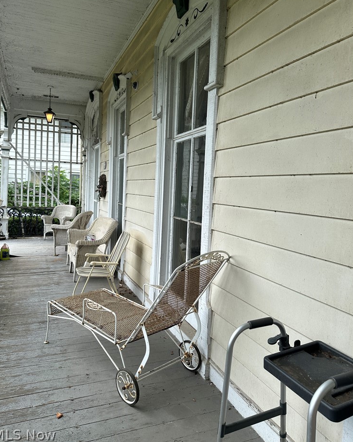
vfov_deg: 65.9
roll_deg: -3.1
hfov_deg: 54.9
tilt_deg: +0.4
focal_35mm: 26
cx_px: 173
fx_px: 340
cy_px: 201
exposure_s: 1/1198
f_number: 1.78
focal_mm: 6.86
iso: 80
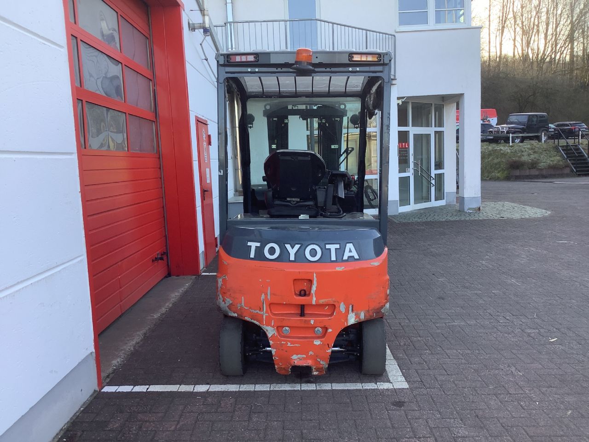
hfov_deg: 58.4
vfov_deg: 45.4
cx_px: 294
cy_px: 221
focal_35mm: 31
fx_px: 527
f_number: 2.4
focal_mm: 3.3
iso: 32
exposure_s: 1/100
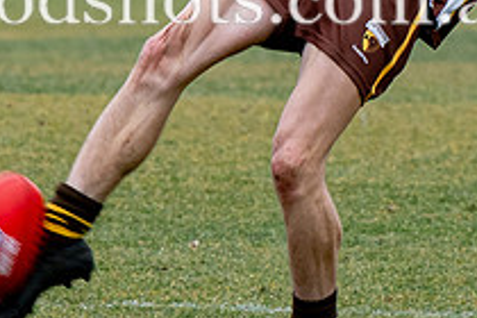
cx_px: 305
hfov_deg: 1.2
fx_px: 22245
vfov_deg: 0.8
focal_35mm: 1679
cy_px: 41
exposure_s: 1/800
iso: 360
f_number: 4
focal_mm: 200
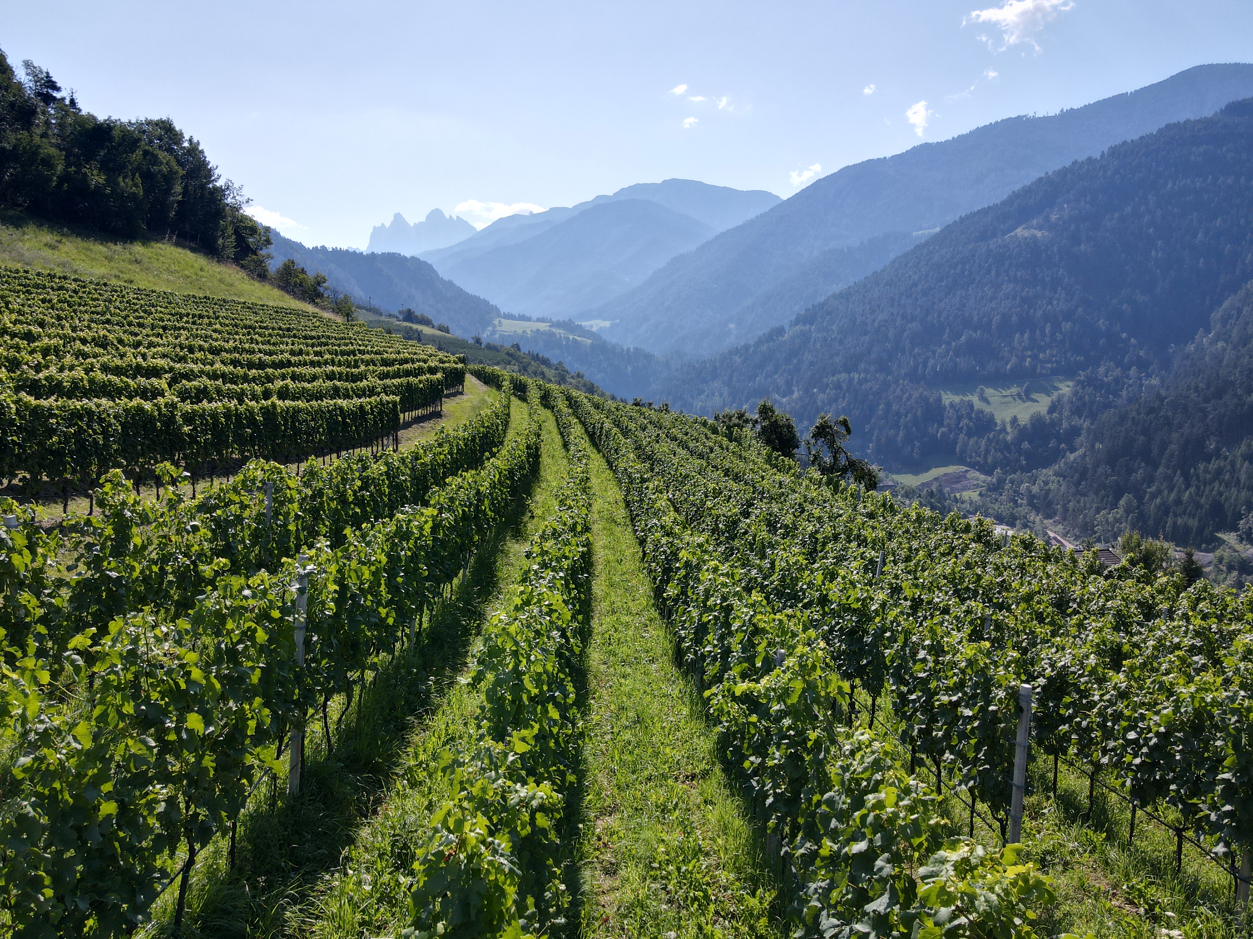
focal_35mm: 24
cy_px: 470
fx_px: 869
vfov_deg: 56.8
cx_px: 626
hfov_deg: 71.6
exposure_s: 1/800
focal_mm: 4.5
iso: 100
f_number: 2.8
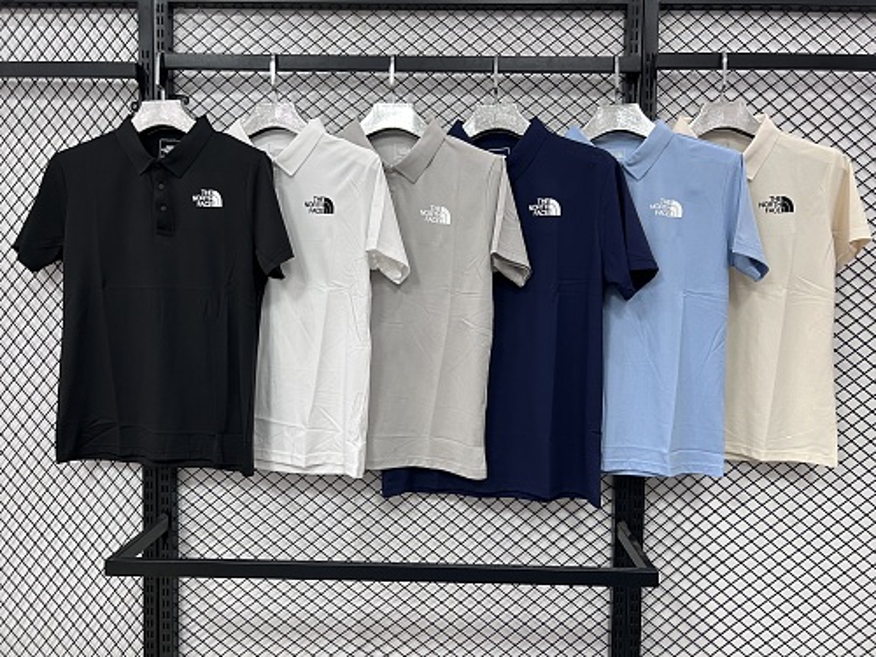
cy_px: 328
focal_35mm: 26
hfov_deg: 67.3
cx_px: 438
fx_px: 658
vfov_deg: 53.1
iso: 125
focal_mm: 5.7
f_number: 1.5
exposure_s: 1/82
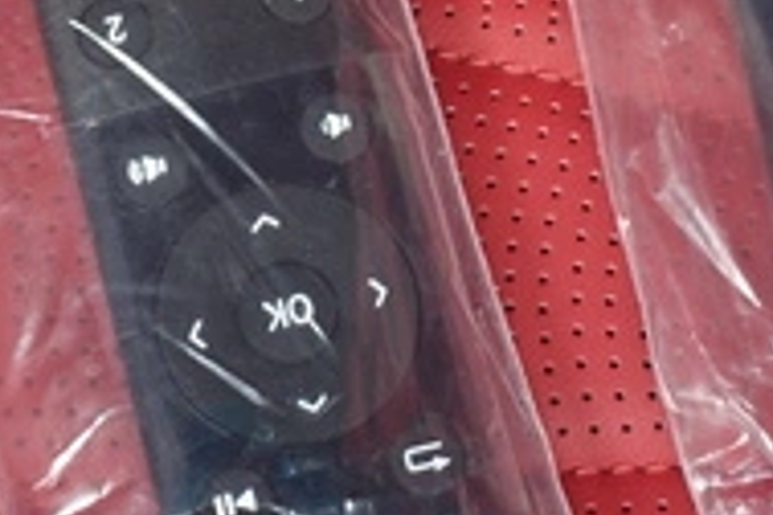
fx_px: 2791
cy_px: -61
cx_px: 174
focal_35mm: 130
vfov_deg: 10.4
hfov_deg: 15.7
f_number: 2.8
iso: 125
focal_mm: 8.8
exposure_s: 1/80
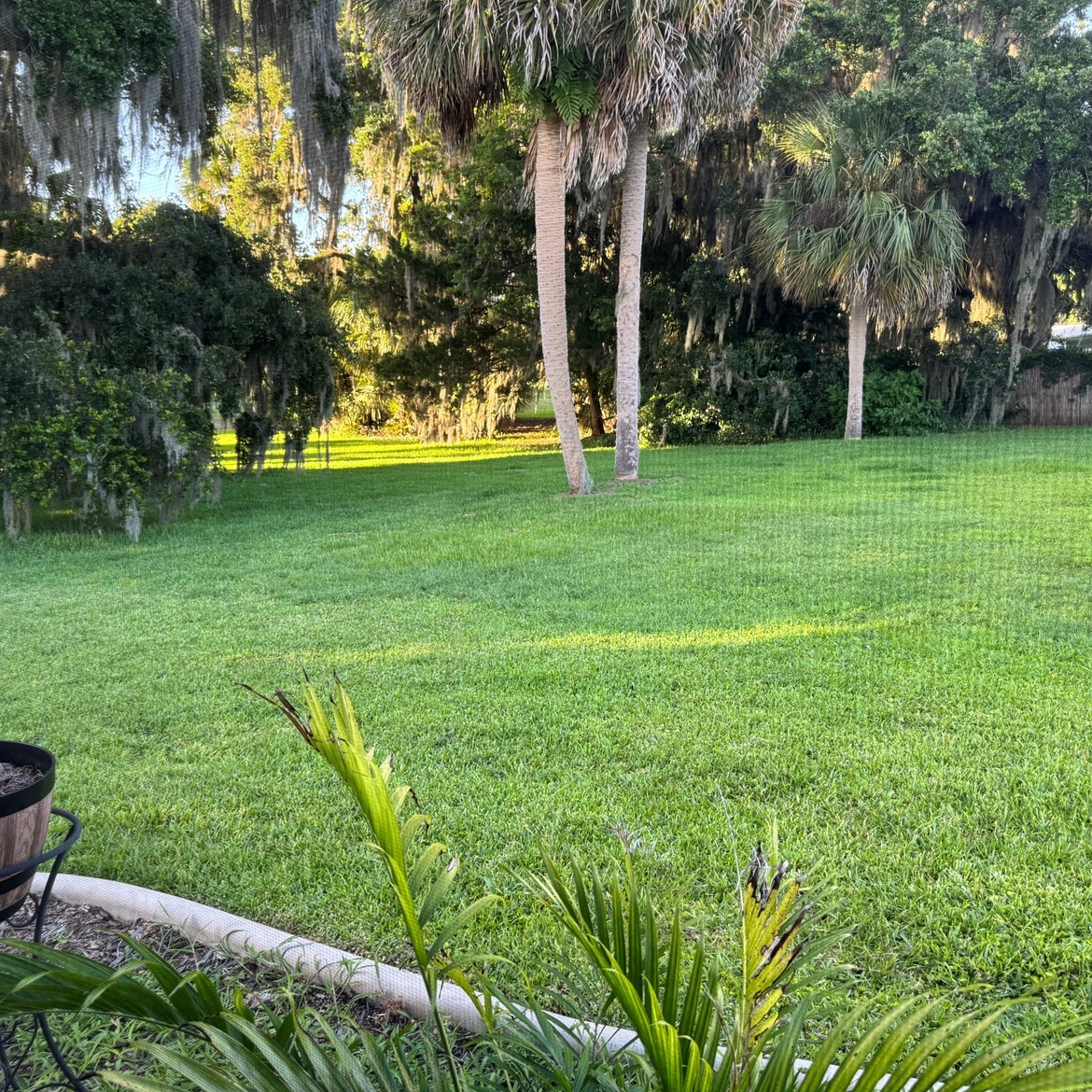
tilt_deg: -9.6
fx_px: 1035
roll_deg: +1.6
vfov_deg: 55.6
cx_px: 531
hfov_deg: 55.6
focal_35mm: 29
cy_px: 543
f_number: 1.78
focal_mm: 6.76
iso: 80
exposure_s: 1/121
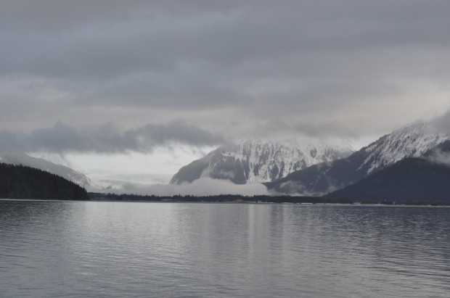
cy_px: 149
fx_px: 936
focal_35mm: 75
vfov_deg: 18.1
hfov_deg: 27.0
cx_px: 225
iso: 400
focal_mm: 50
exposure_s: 1/100
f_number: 9
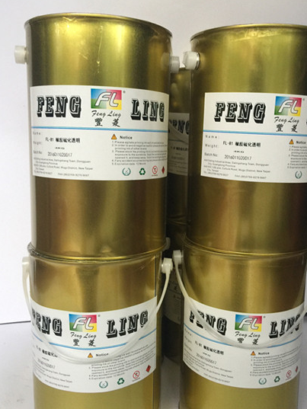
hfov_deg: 39.6
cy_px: 212
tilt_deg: -11.1
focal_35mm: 36
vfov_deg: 51.3
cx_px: 171
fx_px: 426
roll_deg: -0.3
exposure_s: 1/10
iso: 100
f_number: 2.2
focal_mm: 4.15
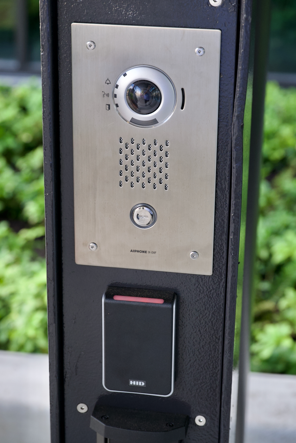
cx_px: 148
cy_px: 222
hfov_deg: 16.7
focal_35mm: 82
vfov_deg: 24.8
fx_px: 1011
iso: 1600
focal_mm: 82
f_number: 5.6
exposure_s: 1/500
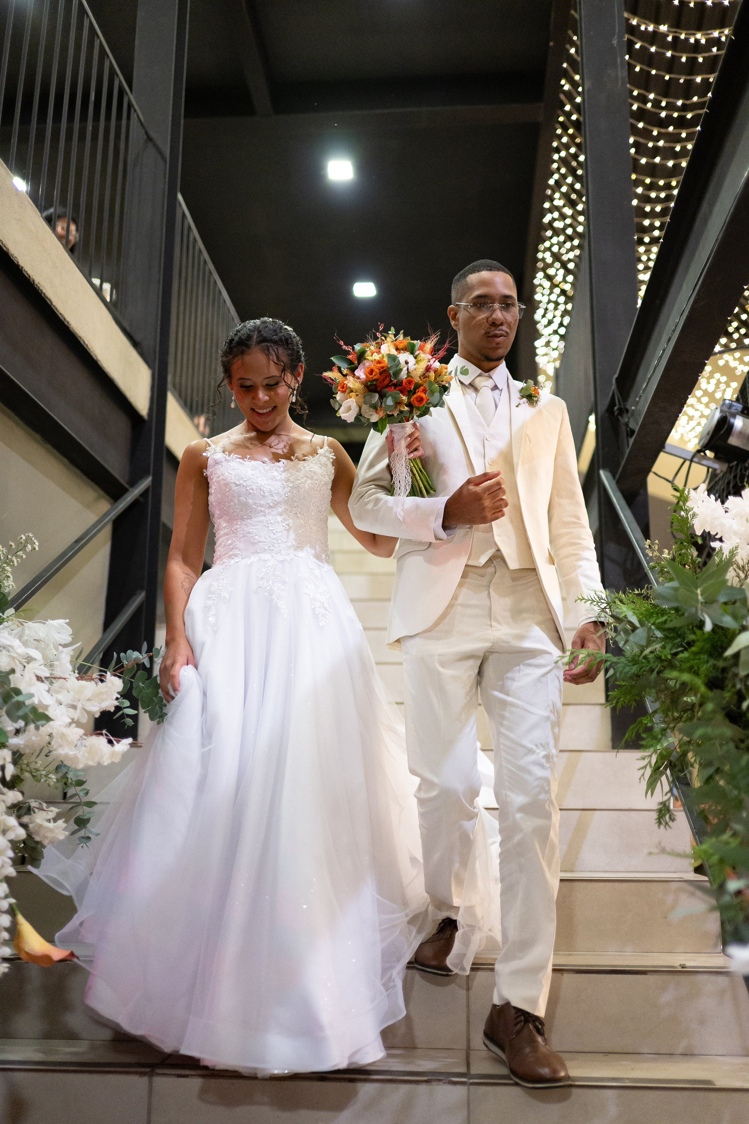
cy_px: 562
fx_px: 1092
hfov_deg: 37.9
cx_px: 374
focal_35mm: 35
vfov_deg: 54.4
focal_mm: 35
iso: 4000
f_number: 1.4
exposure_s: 1/320
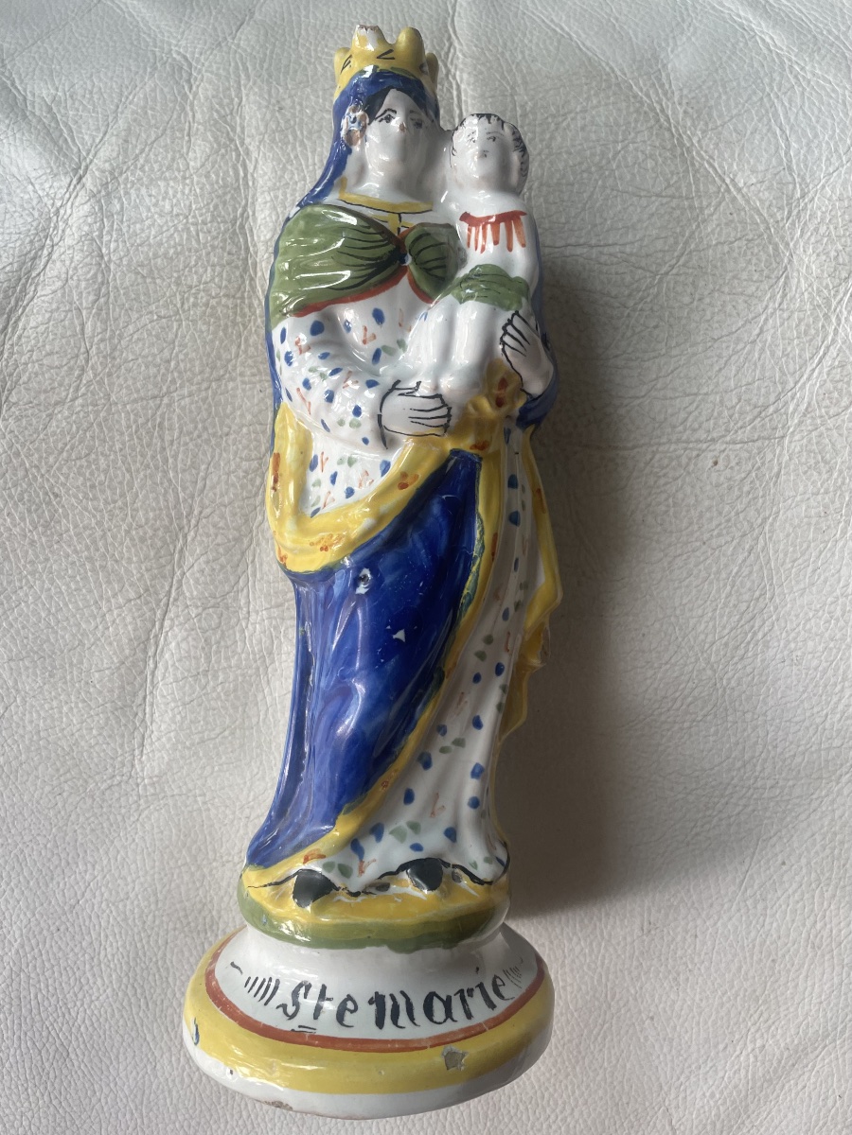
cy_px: 568
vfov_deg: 67.3
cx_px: 426
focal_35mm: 26
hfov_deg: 53.1
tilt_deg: -84.5
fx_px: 853
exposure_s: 1/121
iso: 64
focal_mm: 4.2
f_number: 1.6
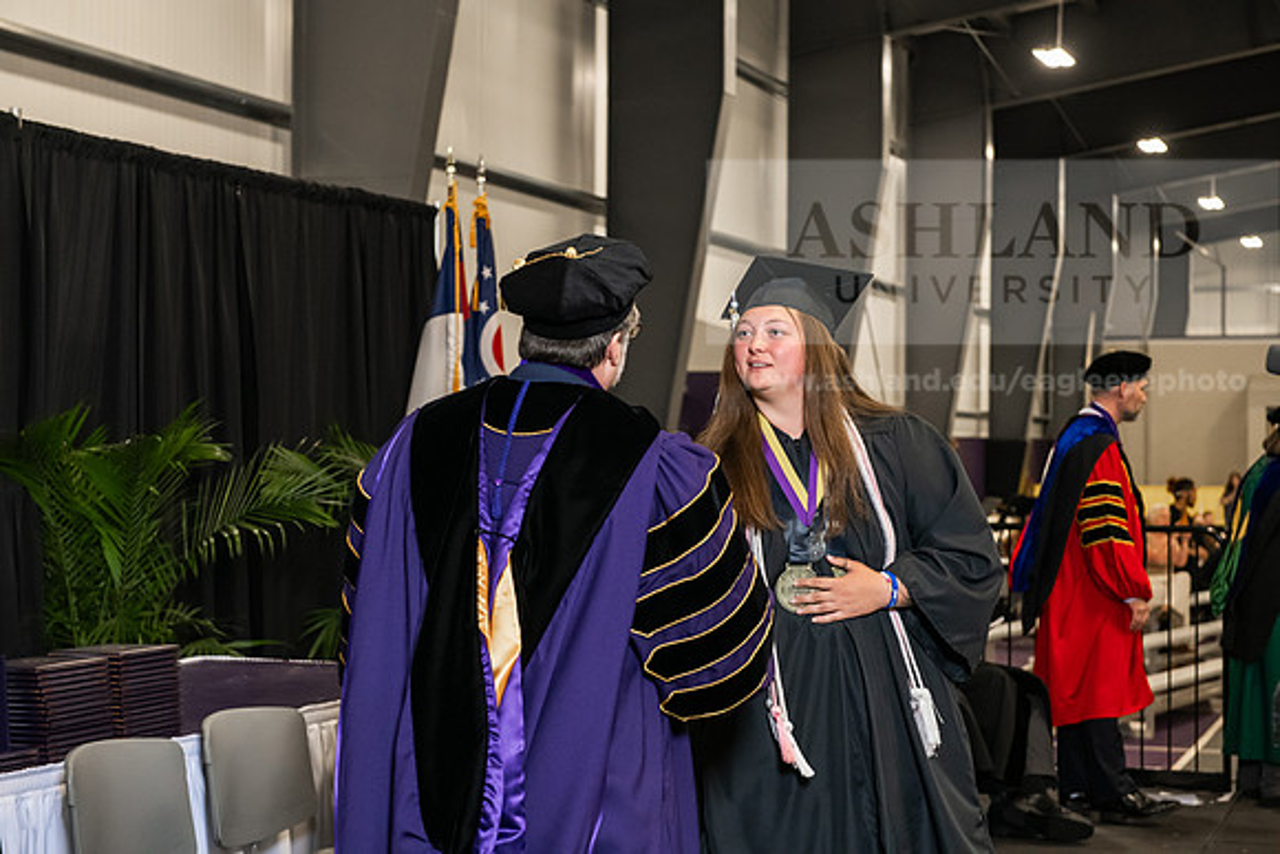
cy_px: 427
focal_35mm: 66
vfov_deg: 20.6
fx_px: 2347
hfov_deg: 30.5
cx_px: 640
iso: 2500
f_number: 5
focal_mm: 66
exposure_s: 1/200
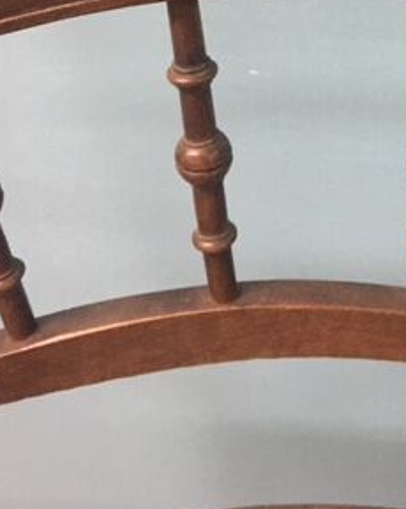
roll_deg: +2.7
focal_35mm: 63
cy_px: 35
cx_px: 342
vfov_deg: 28.7
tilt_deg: -33.3
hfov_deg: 23.7
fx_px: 947
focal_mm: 4.15
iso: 200
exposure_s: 1/25
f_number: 2.2
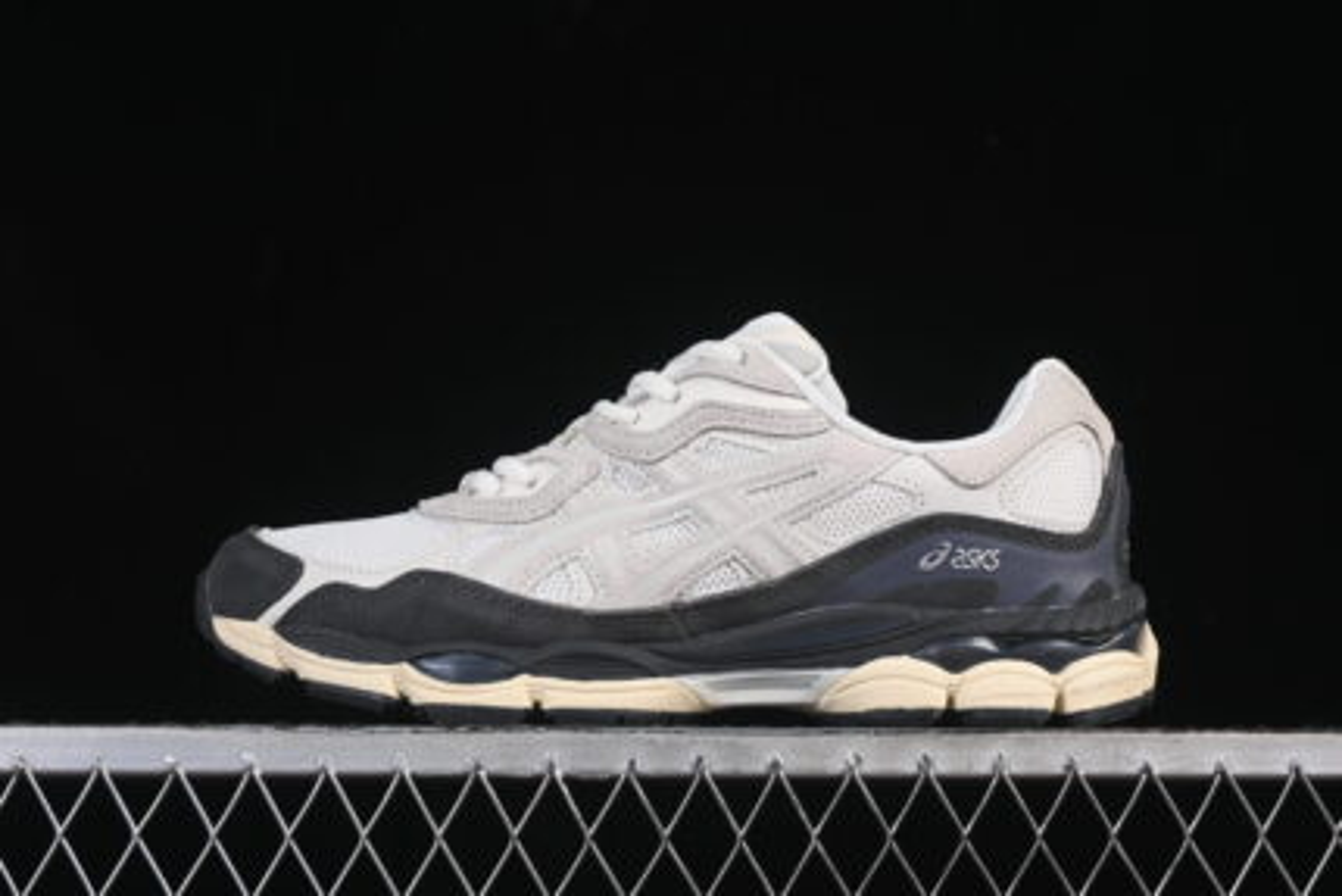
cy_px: 448
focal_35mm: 75
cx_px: 671
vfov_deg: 18.2
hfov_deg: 27.0
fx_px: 2797
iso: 160
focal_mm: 50
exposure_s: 1/80
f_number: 8
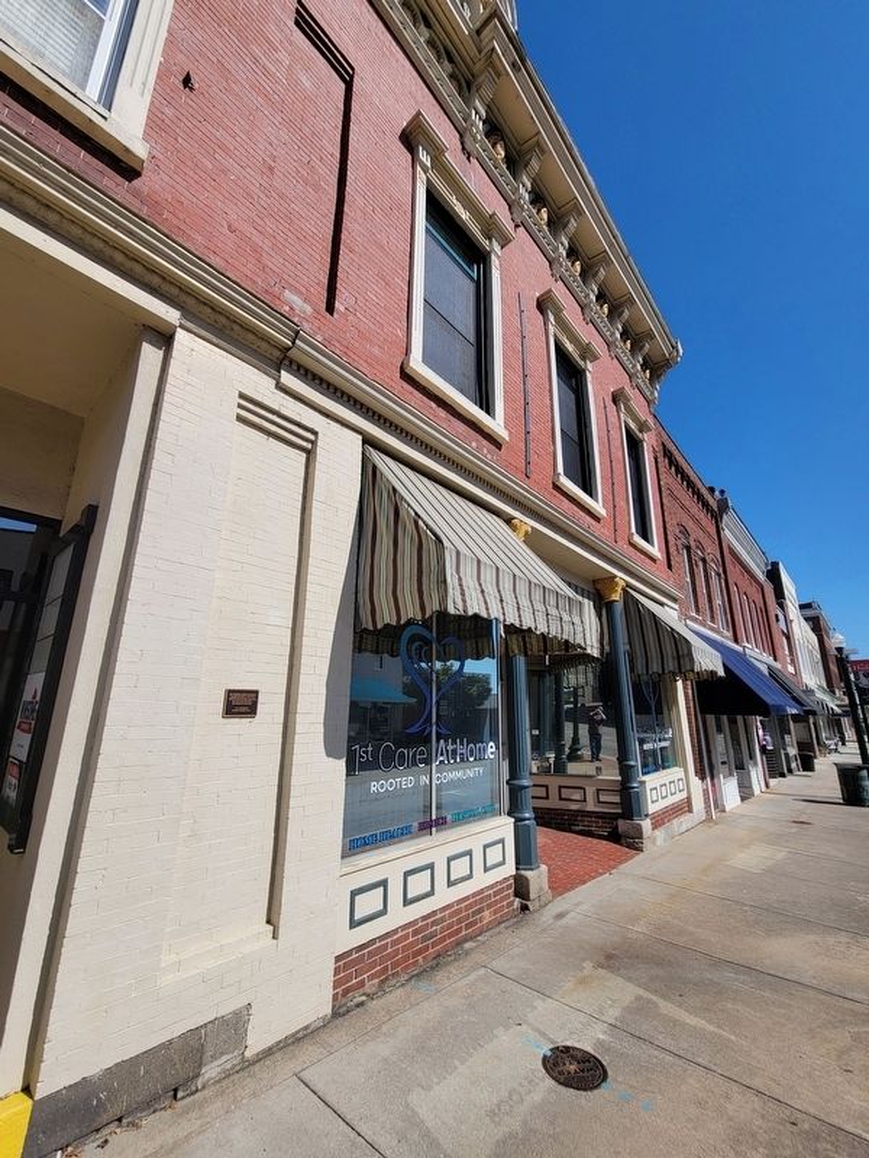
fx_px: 435
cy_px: 579
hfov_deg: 89.9
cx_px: 434
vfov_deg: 106.2
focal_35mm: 13
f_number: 2.2
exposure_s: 1/2600
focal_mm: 2.2
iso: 50
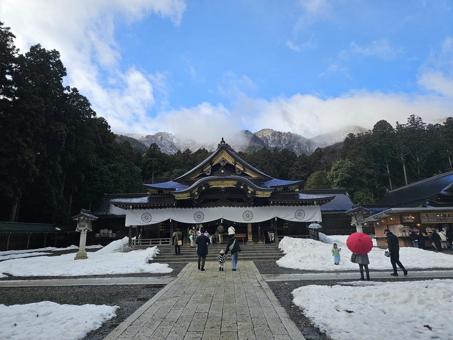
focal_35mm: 23
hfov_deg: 73.9
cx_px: 226
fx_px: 301
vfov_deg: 58.9
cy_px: 170
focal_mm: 6.3
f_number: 1.7
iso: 20
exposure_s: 1/719
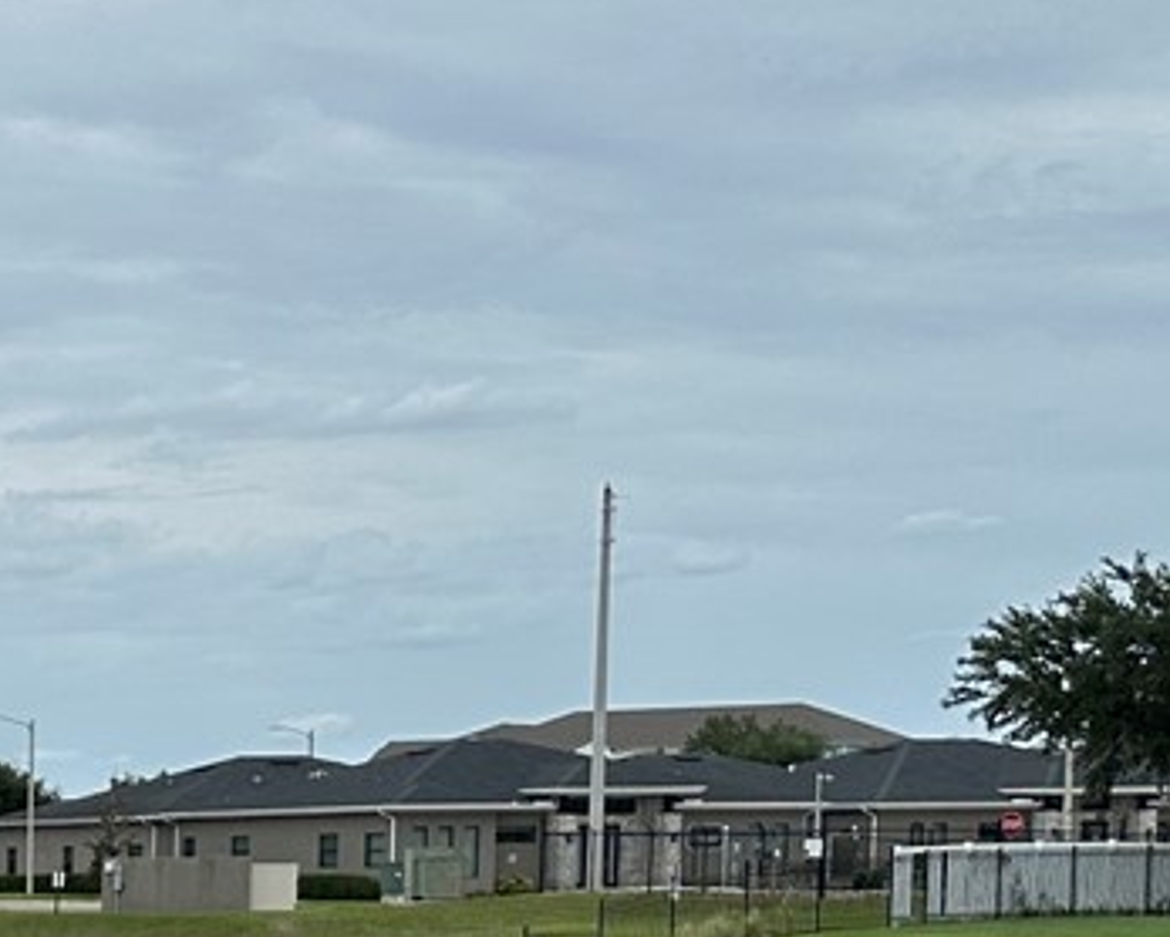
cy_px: 1244
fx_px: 3742
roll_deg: +1.0
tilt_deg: -5.1
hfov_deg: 14.7
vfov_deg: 13.7
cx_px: -1146
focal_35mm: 108
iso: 80
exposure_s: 1/7042
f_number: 1.78
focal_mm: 6.86
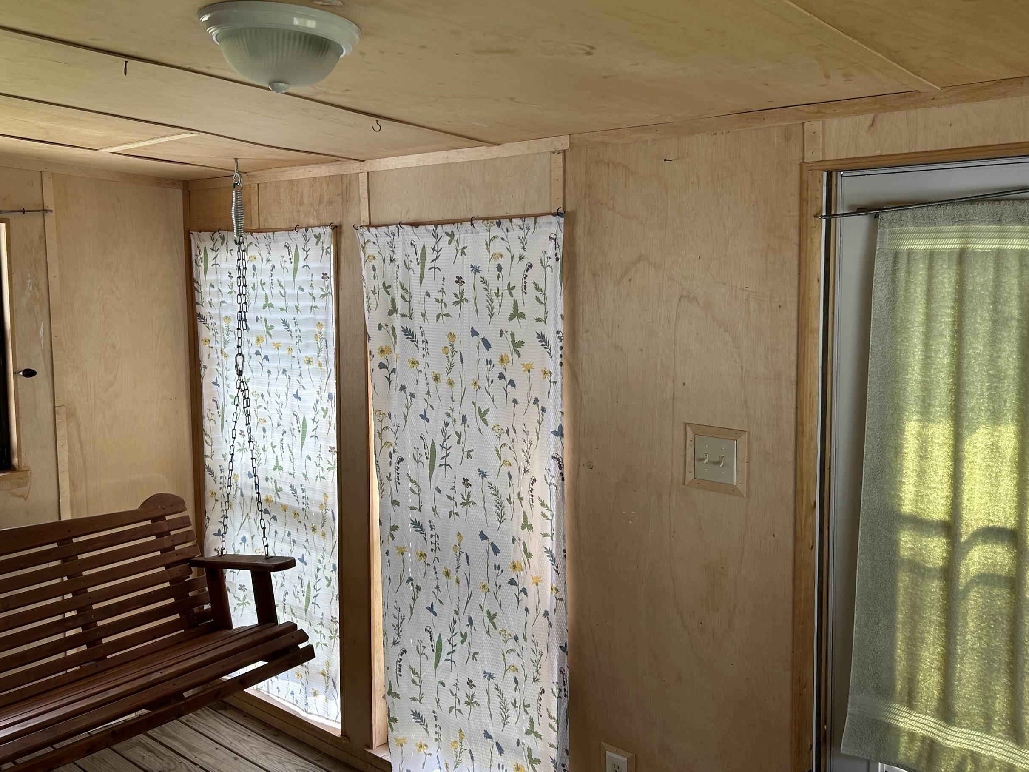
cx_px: 479
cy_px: 336
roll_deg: +0.3
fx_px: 981
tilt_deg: -3.4
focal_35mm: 33
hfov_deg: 55.3
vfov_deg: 42.9
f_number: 1.5
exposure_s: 1/163
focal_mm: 5.7
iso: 40
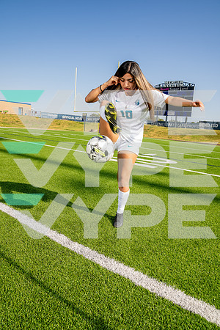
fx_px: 220
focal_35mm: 24
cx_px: 110
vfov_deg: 73.7
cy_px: 165
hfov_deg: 53.1
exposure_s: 1/125
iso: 50
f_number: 7.1
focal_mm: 24
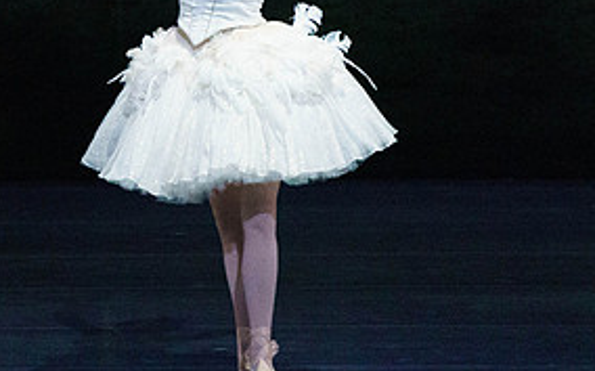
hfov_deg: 2.5
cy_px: 28
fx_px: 13497
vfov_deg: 1.6
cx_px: 214
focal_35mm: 833
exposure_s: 1/320
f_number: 5.6
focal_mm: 400
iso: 8000
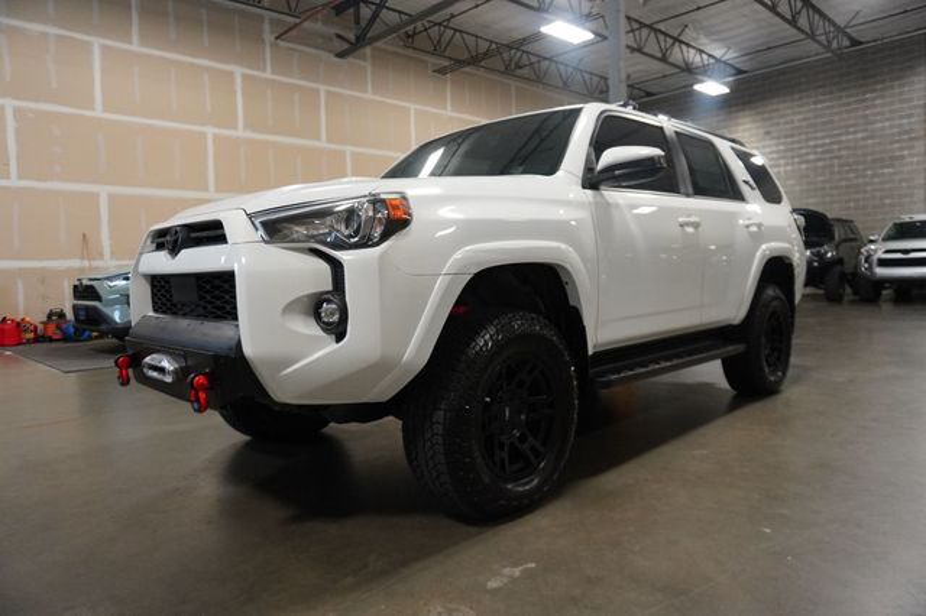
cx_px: 463
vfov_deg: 53.1
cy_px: 308
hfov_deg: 73.8
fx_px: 617
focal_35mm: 24
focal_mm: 16
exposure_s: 1/160
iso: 1600
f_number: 3.5
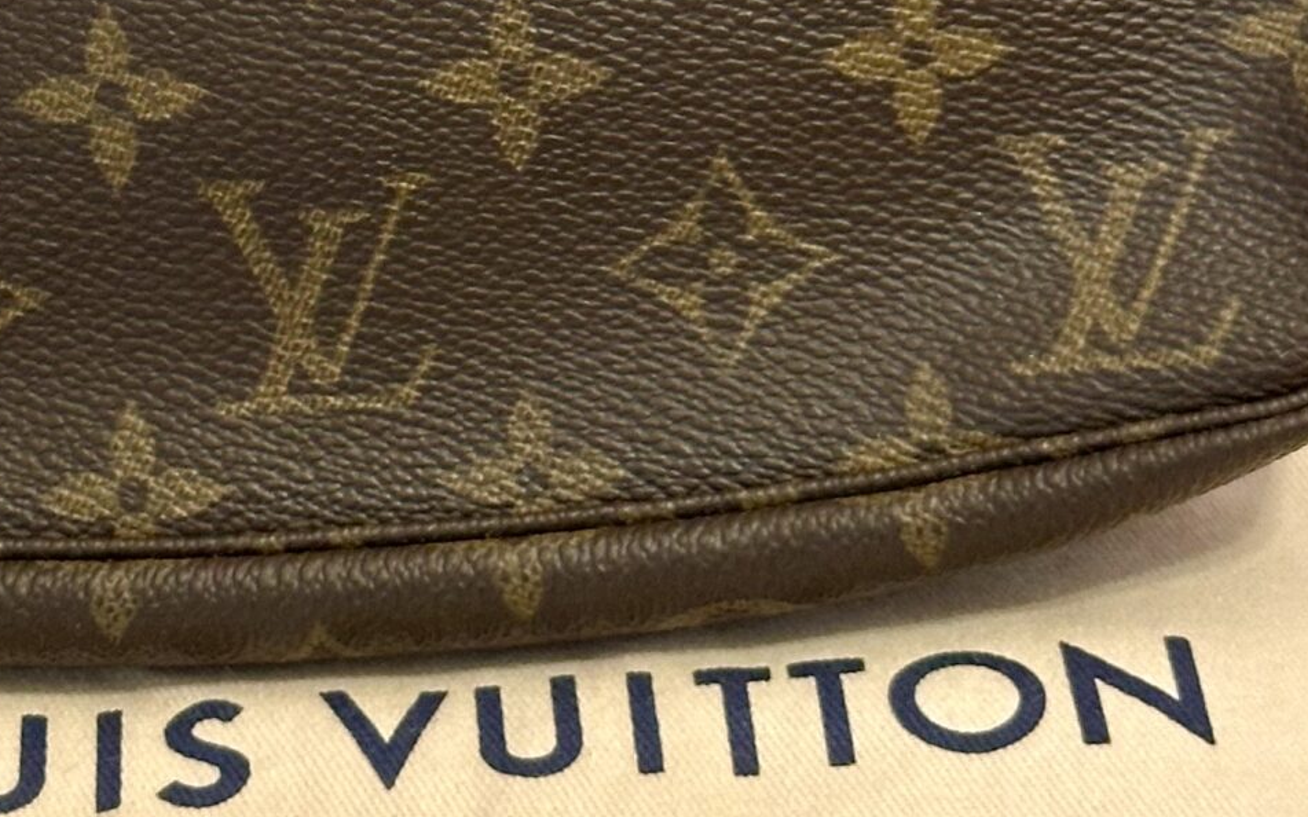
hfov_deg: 15.2
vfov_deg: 9.5
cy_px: -41
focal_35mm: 137
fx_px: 4883
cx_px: 309
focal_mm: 6.86
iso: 125
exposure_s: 1/50
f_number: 1.78
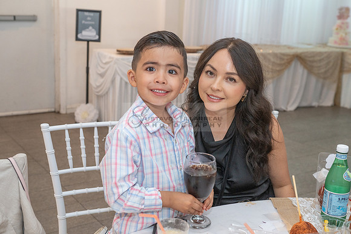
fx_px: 468
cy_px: 117
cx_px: 176
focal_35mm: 48
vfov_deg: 28.1
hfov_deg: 41.1
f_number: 5.6
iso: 800
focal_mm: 48
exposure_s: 1/160
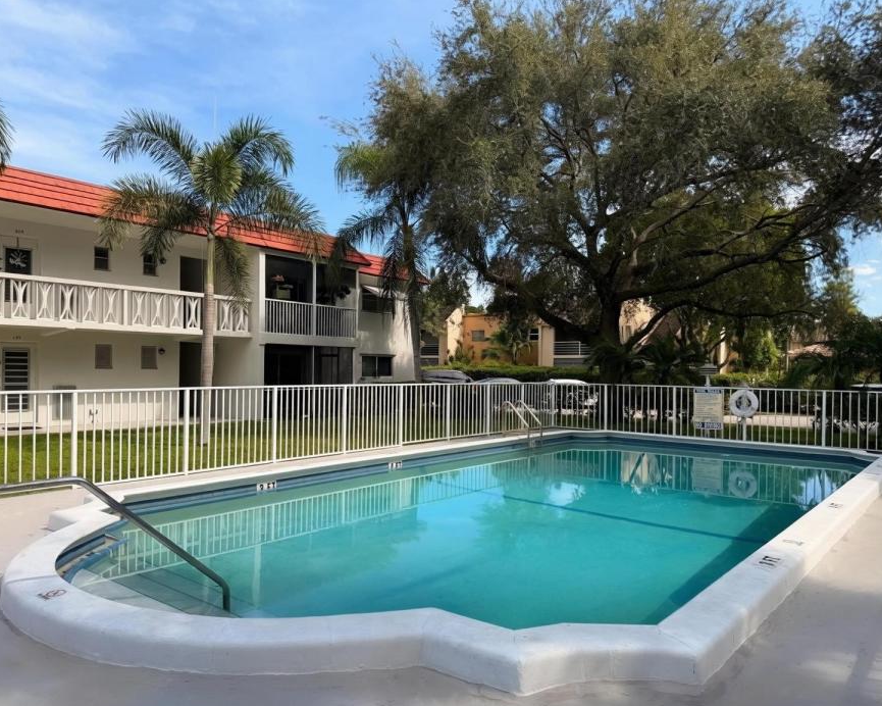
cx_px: 435
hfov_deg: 66.0
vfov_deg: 54.9
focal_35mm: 26
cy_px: 365
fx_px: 679
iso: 80
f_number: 1.78
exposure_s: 1/3021
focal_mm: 6.76
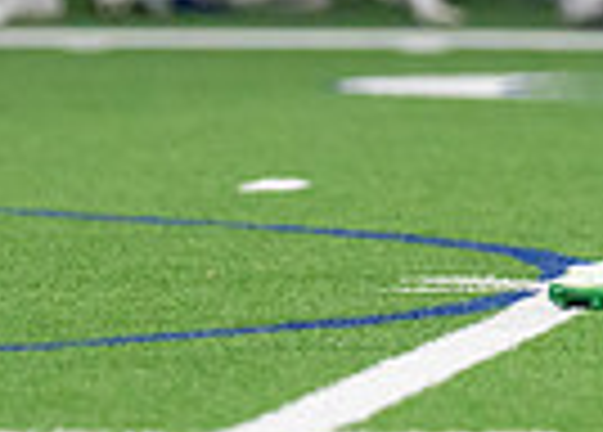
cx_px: 750
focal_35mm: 1112
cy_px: -483
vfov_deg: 1.3
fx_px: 19063
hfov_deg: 1.8
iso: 2500
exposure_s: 1/1000
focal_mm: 176
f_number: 2.8
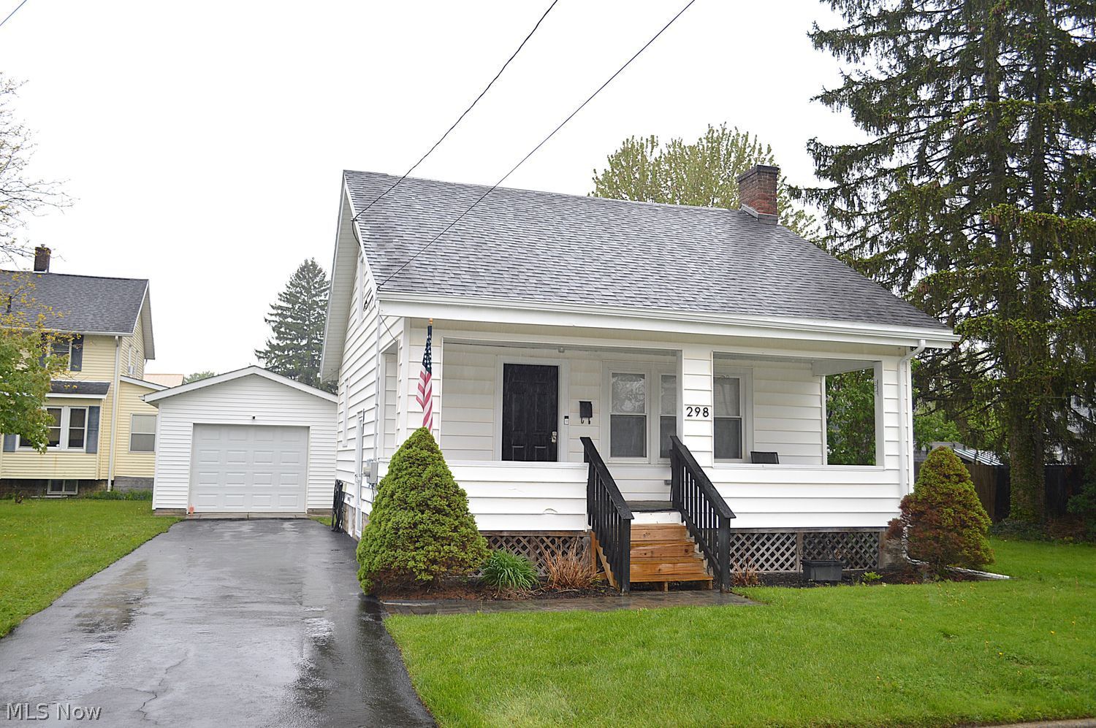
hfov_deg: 62.0
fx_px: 912
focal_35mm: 30
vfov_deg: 43.5
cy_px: 364
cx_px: 548
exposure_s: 1/160
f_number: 4
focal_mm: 20
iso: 100
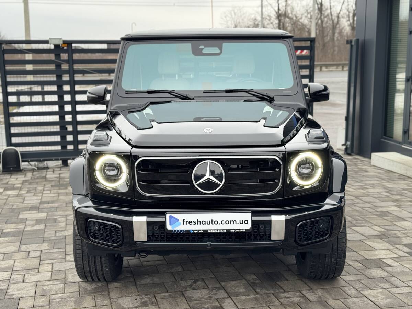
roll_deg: +0.6
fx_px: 571
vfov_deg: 30.3
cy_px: 154
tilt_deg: -10.4
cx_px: 206
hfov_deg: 39.7
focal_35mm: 48
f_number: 1.78
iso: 64
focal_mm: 6.76
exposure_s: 1/307
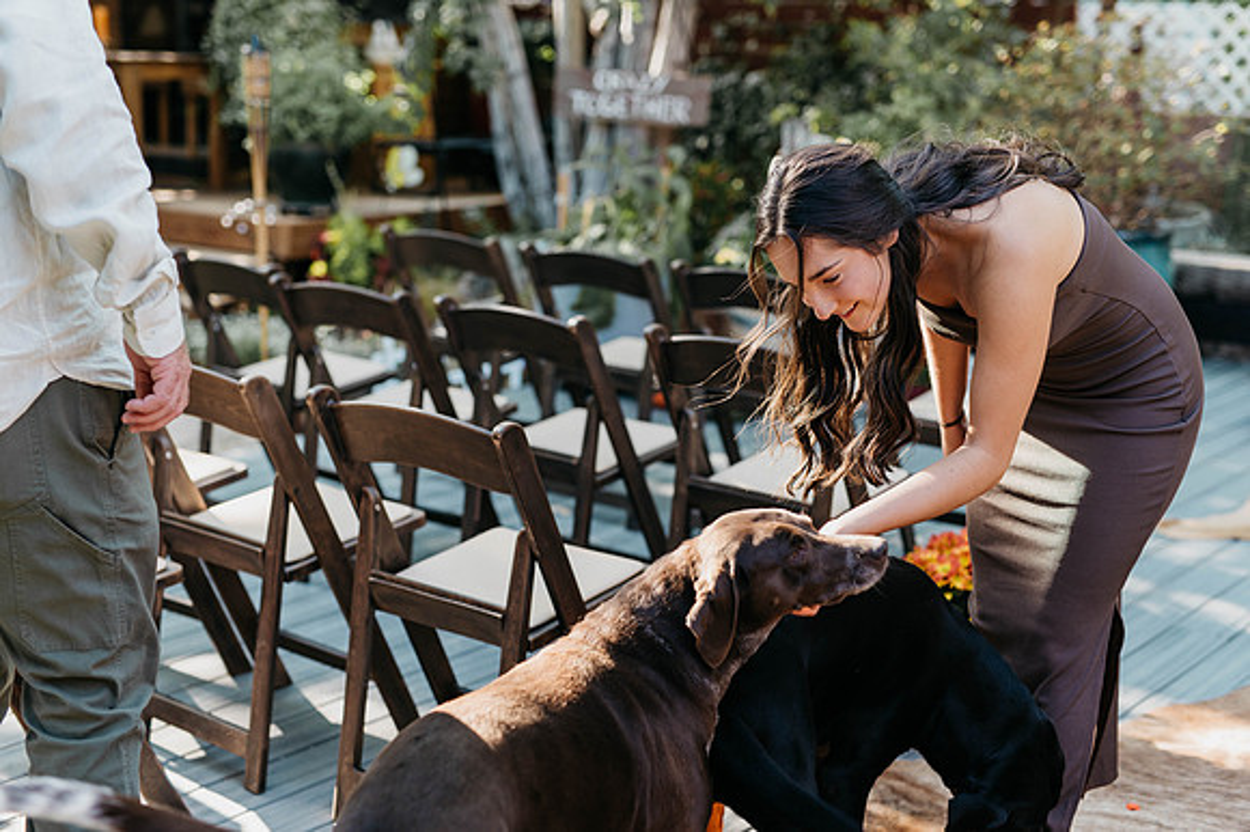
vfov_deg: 27.0
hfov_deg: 39.6
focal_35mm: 50
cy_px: 416
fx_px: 1735
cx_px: 625
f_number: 2.5
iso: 100
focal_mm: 50
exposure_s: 1/200
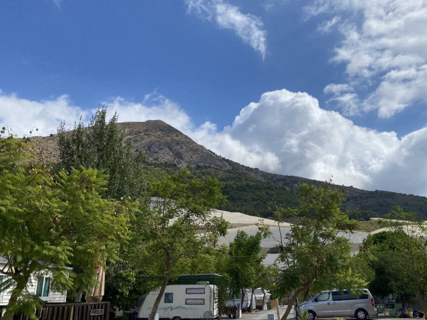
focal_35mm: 31
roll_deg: -0.3
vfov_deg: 45.4
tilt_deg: +17.1
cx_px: 237
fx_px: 382
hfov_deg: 58.2
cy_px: 161
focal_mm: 4.25
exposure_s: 1/6410
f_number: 1.8
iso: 32
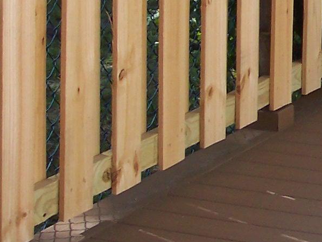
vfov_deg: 8.7
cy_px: -187
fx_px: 1525
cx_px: 566
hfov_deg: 11.3
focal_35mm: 164
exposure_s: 1/350
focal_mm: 8
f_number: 4.8
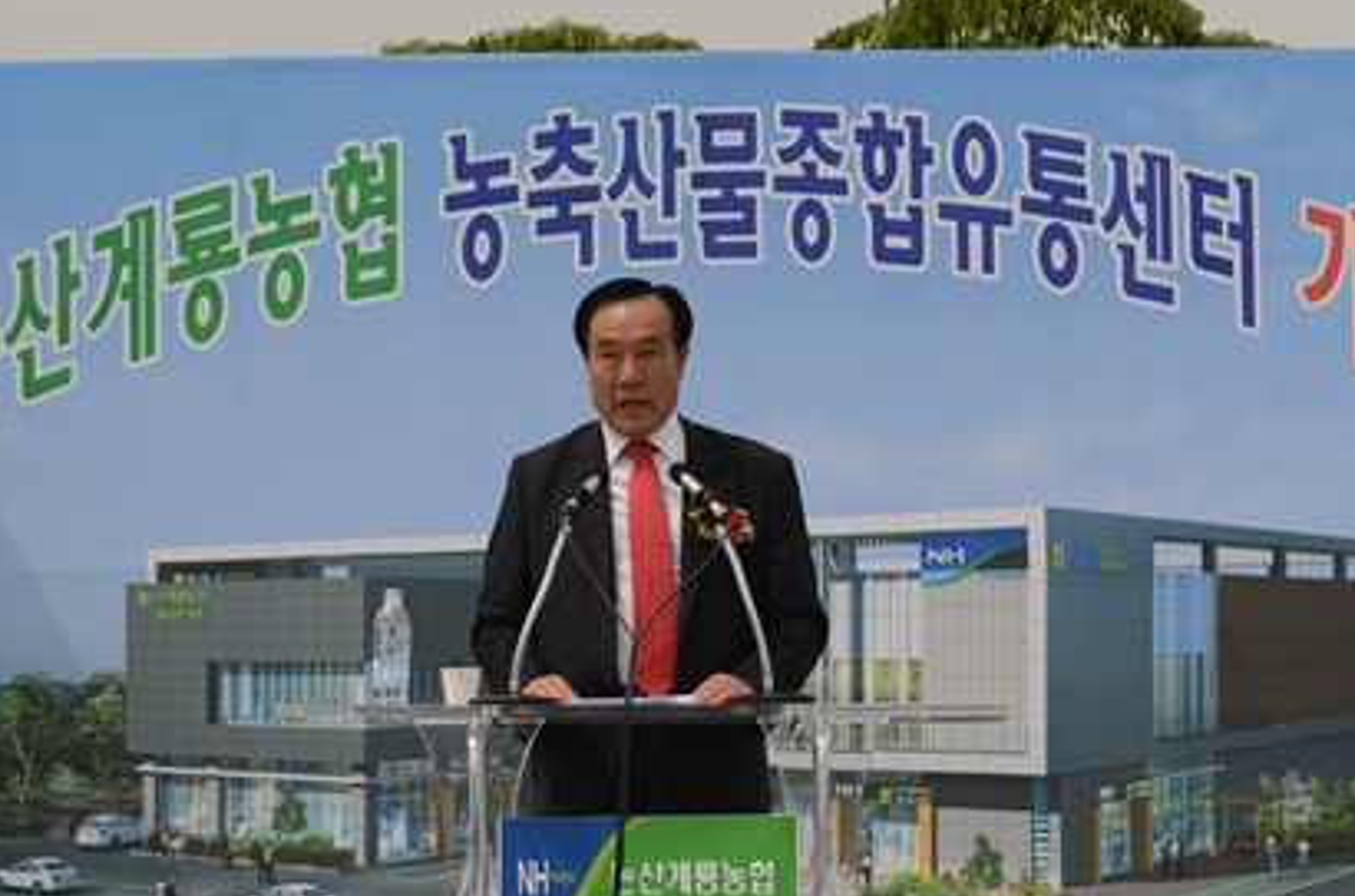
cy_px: 585
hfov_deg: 13.1
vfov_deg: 8.7
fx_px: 5893
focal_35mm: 157
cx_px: 740
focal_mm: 78
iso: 100
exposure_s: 1/800
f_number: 5.6
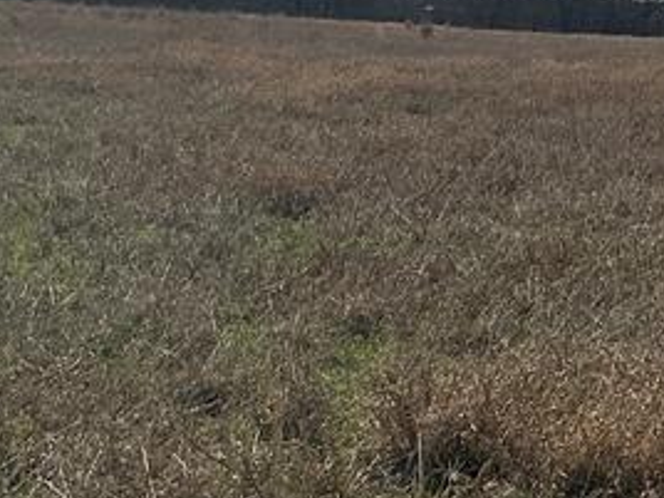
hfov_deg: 18.0
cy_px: -40
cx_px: 652
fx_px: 2052
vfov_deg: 13.6
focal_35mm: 107
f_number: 1.8
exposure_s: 1/5263
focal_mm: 3
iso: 25
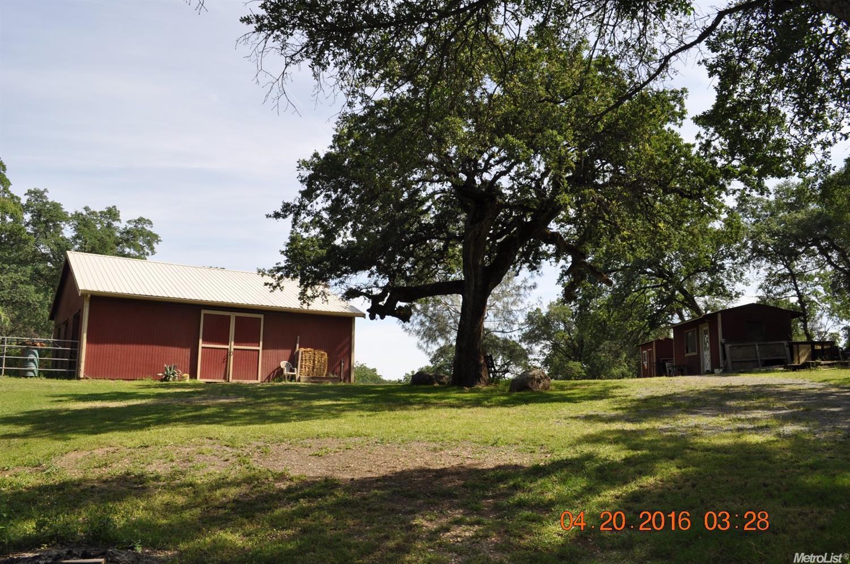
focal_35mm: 27
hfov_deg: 67.5
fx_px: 636
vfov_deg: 47.8
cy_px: 282
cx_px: 425
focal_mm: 18
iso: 200
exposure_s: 1/200
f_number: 9
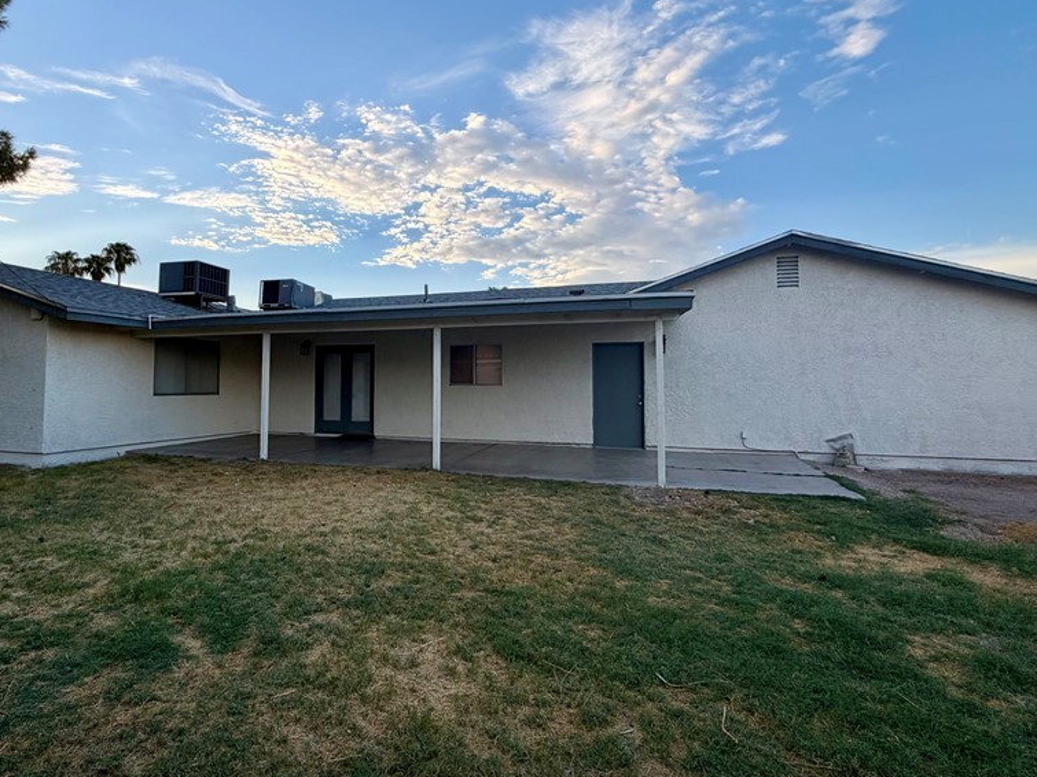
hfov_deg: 84.2
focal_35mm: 19
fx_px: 569
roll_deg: +0.5
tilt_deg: +2.8
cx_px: 445
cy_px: 360
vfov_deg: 68.6
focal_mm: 2.22
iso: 50
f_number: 2.2
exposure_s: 1/502
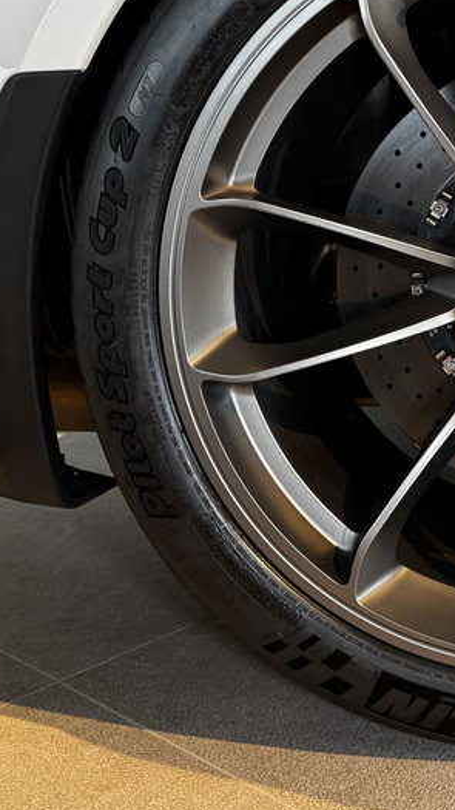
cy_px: 262
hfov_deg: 21.5
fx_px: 1095
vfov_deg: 40.0
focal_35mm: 51
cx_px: 568
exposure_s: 1/100
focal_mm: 6.76
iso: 200
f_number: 1.78
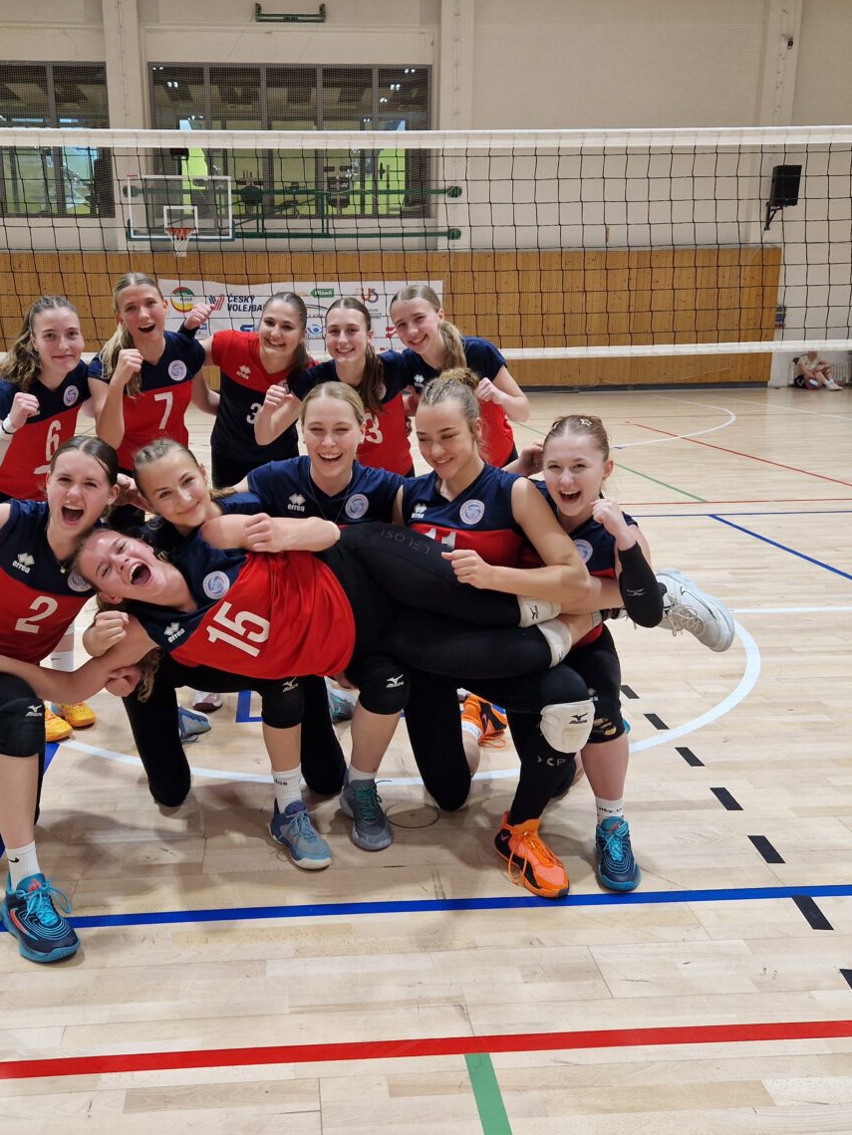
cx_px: 347
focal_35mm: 31
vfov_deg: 58.4
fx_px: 1017
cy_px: 563
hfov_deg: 45.2
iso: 100
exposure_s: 1/180
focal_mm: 5.4
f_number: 1.8
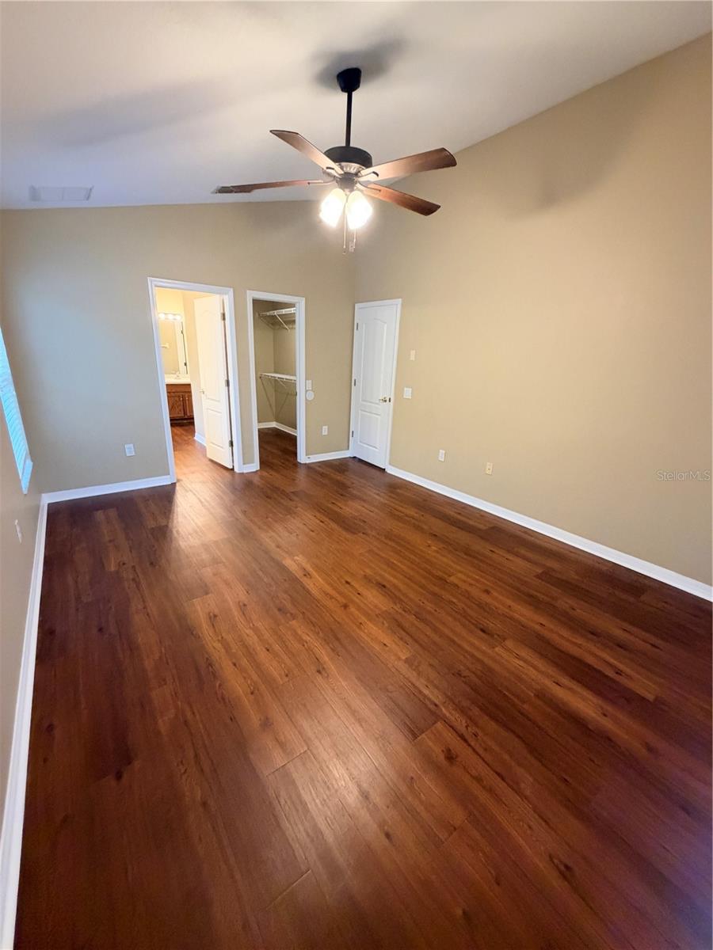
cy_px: 475
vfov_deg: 102.1
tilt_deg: -16.7
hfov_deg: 85.7
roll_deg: -2.4
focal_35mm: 14
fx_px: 384
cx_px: 356
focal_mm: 2.22
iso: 800
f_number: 2.2
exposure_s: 1/60
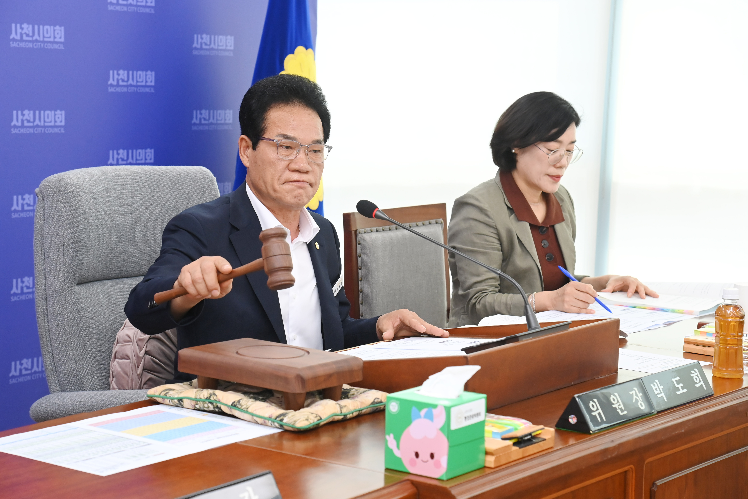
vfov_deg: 17.5
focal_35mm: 78
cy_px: 250
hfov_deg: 26.0
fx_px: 1621
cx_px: 374
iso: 2500
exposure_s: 1/250
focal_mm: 78
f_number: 6.3
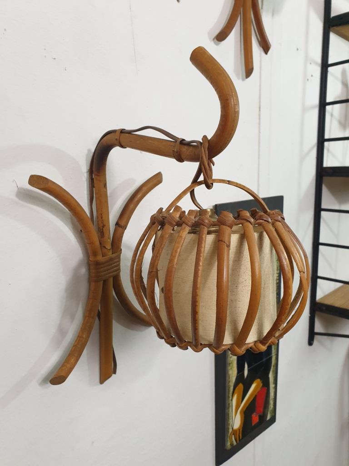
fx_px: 350
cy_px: 233
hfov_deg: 53.1
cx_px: 174
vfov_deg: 67.3
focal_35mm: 26
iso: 320
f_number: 2.4
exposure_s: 1/33
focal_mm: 4.3
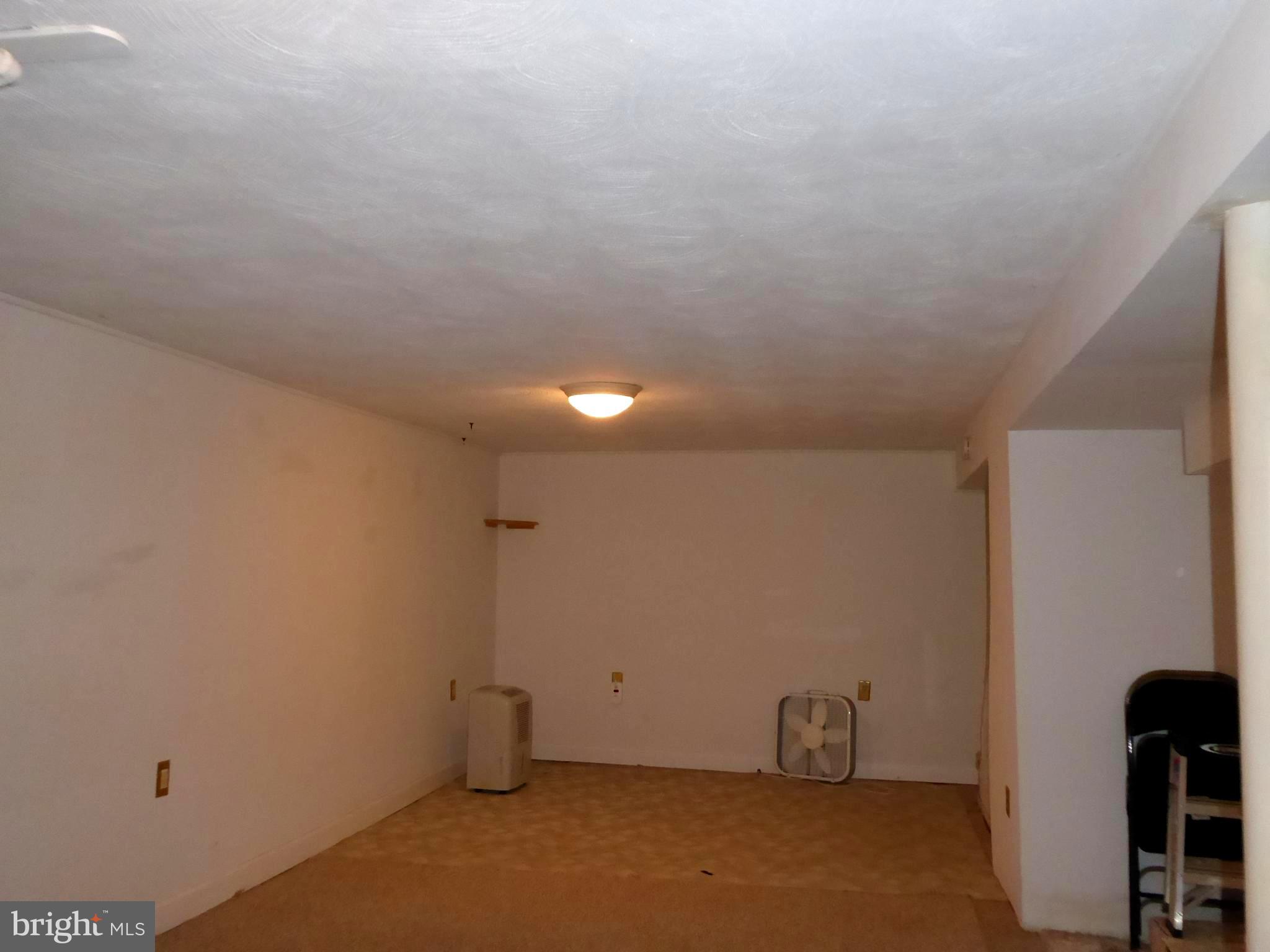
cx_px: 635
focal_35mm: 29
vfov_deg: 48.2
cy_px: 476
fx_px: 1064
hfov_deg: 61.7
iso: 800
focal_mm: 5
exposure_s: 1/60
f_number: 3.5
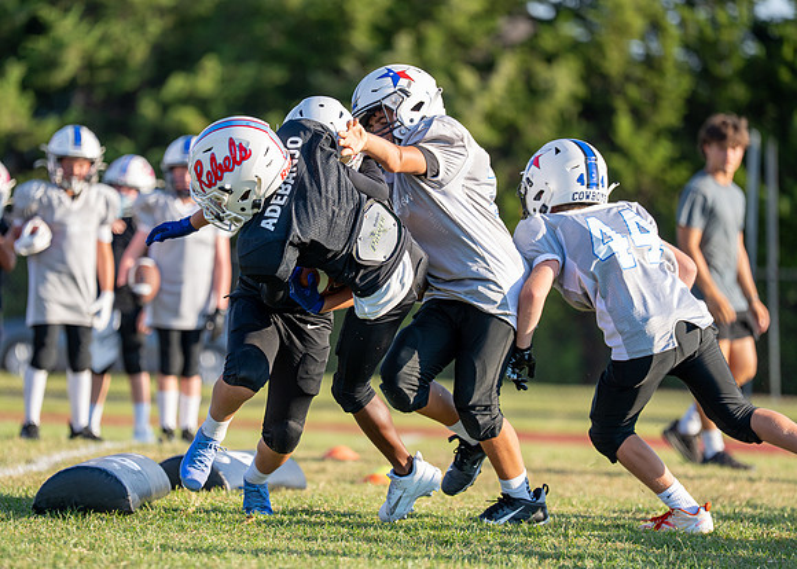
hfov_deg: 9.9
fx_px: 4592
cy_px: 310
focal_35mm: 203
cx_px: 325
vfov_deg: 7.1
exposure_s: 1/1600
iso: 250
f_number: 2.8
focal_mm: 173
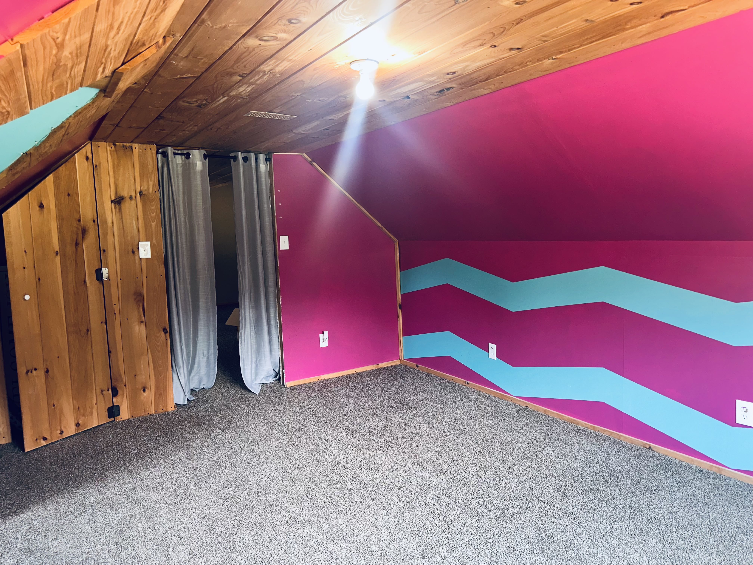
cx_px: 376
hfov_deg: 71.6
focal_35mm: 24
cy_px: 282
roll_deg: +1.2
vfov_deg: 56.8
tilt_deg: -5.3
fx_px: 522
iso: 64
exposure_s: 1/27
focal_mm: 6.86
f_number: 1.78
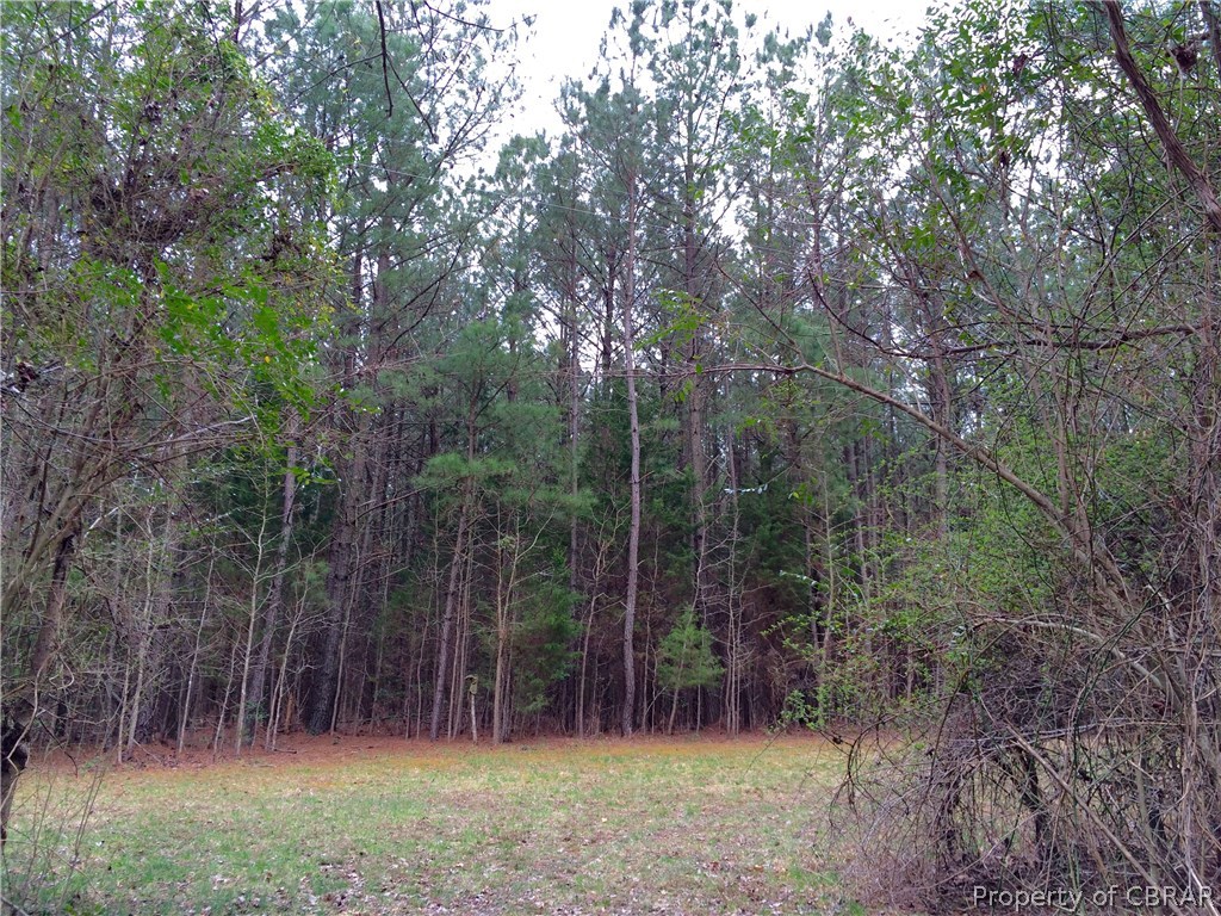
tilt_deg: +12.3
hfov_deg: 61.7
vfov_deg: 48.2
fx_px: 1023
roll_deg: -2.1
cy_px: 458
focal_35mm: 29
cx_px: 610
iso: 32
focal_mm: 4.15
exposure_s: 1/127
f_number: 2.2
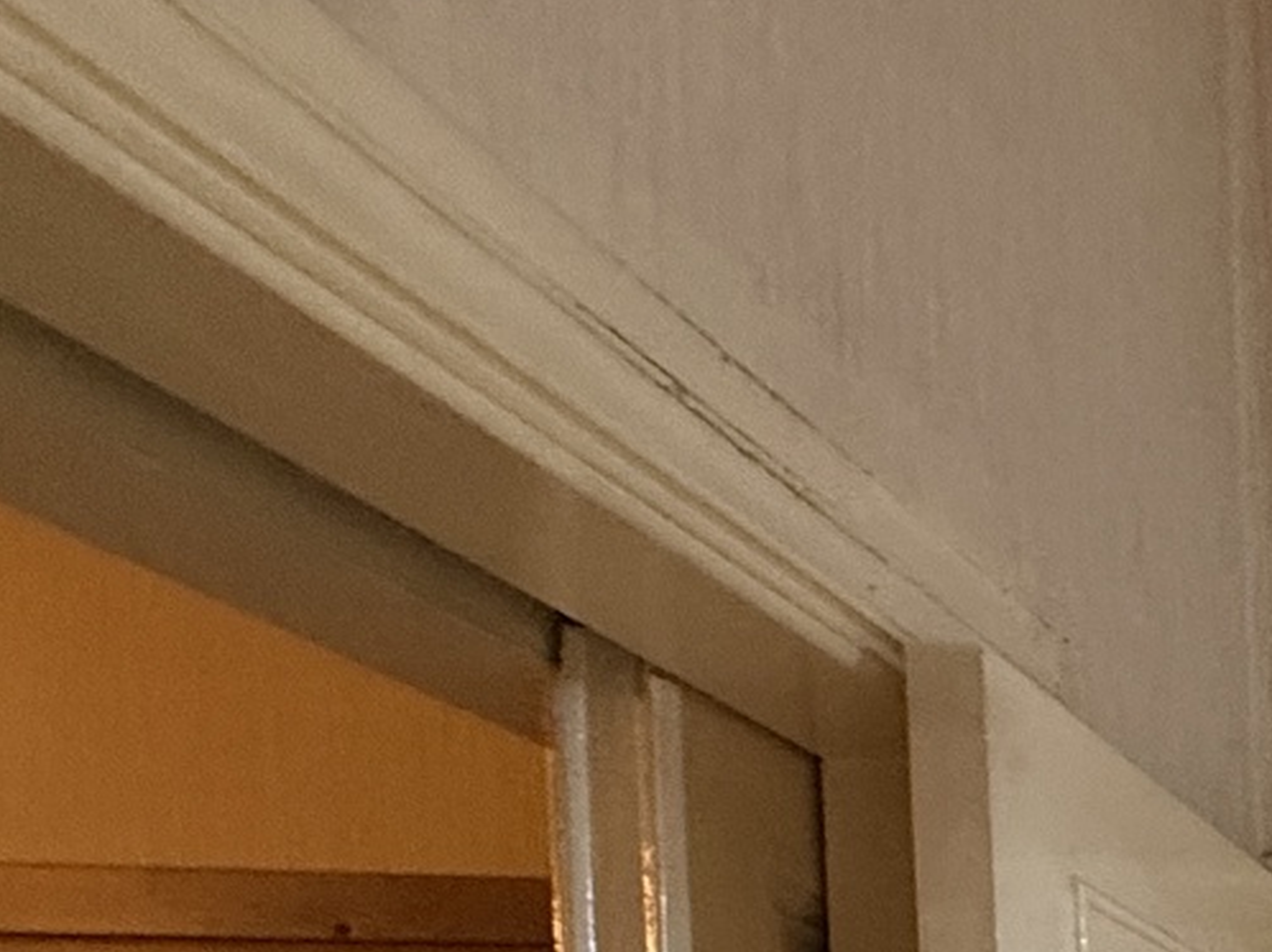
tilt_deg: -2.2
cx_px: 2368
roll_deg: +1.0
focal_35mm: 54
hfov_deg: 21.1
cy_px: 1406
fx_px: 1983
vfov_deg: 22.4
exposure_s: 1/50
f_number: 2.2
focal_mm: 2.22
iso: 320
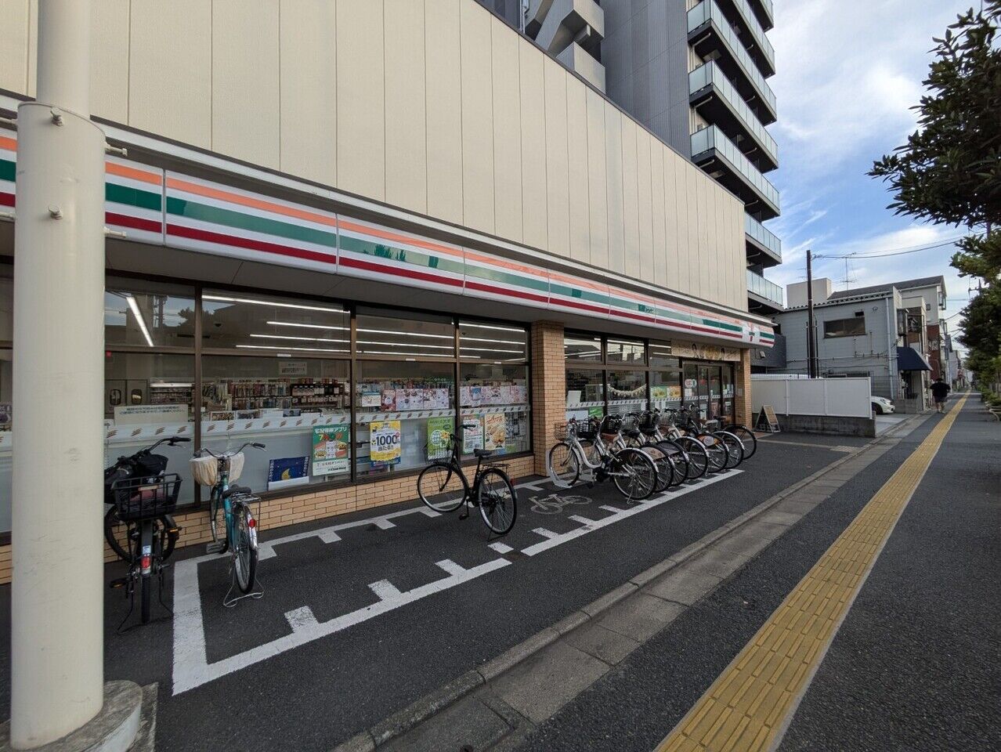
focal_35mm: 14
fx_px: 405
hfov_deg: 102.0
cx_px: 500
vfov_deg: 85.7
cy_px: 376
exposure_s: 1/673
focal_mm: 1.83
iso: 50
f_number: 2.2
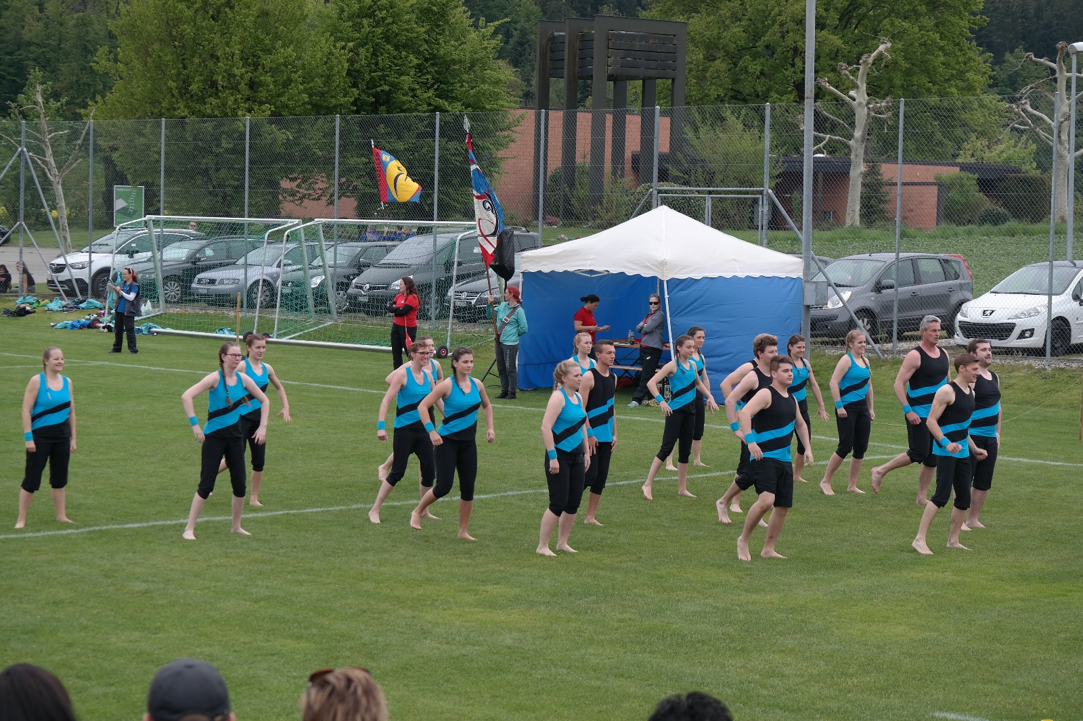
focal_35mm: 83
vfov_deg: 16.4
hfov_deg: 24.5
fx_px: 2496
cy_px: 360
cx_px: 542
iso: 100
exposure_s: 1/250
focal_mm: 54
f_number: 5
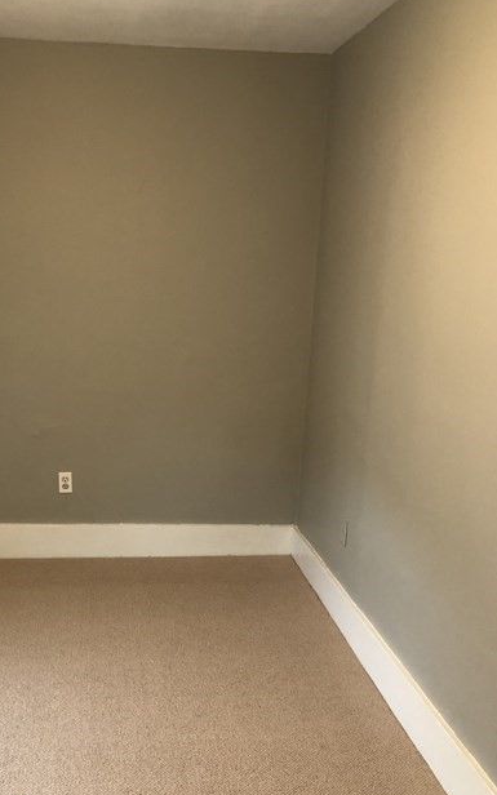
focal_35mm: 37
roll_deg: -1.5
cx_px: 155
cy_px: 438
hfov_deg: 34.0
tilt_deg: -11.6
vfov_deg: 52.7
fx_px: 802
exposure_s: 1/15
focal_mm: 3.99
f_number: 1.8
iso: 50
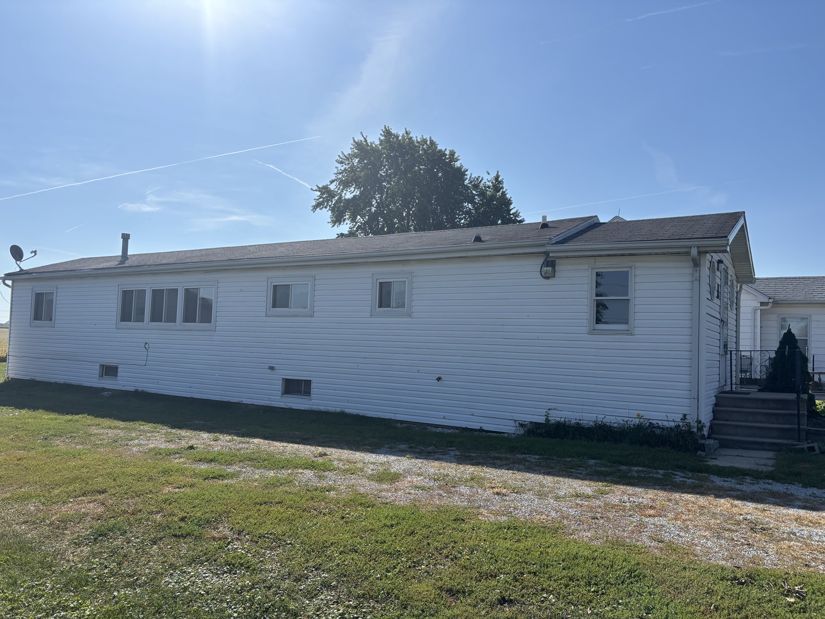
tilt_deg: +3.5
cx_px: 412
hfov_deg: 67.3
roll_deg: -1.7
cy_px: 310
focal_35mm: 26
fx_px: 620
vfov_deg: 53.1
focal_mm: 5.96
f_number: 1.6
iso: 50
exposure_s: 1/6329
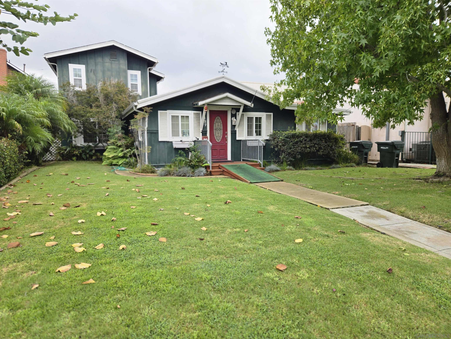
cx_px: 226
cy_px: 170
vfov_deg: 58.9
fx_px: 300
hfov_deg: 73.9
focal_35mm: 23
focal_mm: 5.4
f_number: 1.8
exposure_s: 1/335
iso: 25
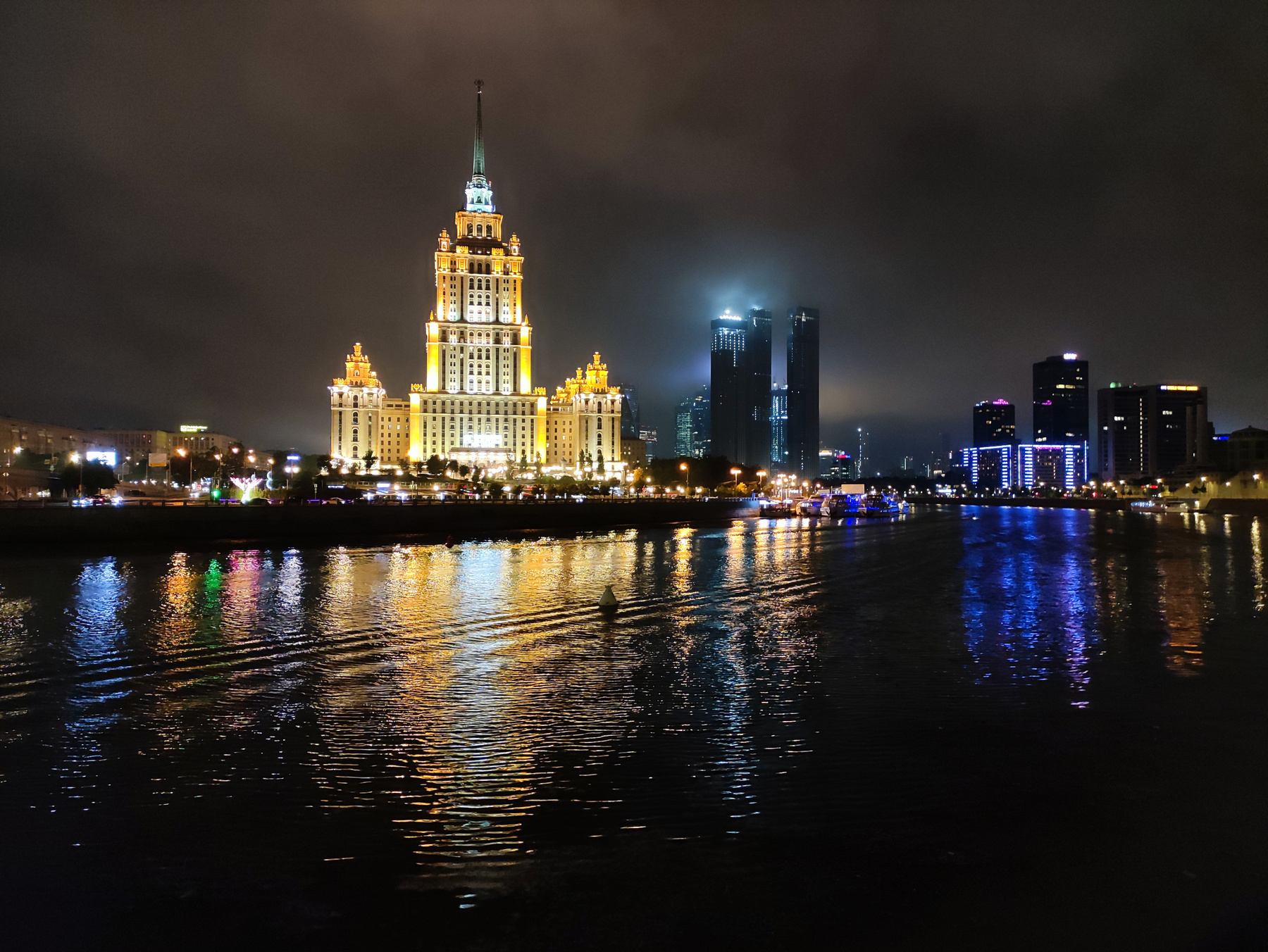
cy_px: 476
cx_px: 634
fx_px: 916
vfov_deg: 54.9
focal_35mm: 25
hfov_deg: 69.4
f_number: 1.89
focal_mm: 5.43
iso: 863
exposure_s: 1/25
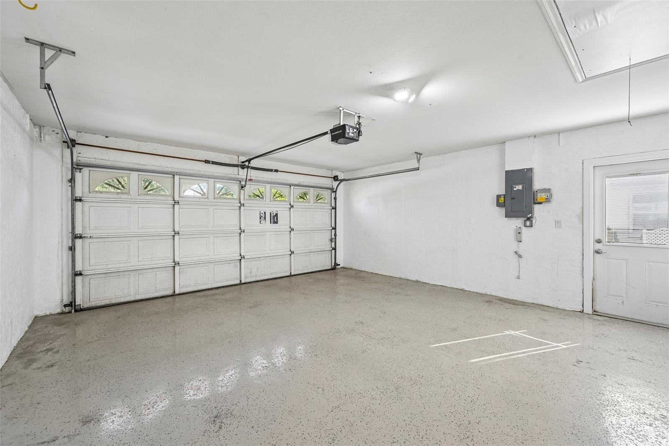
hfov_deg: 104.3
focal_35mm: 14
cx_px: 334
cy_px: 223
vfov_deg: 81.2
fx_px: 260
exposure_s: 1/30
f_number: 8
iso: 400
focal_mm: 14
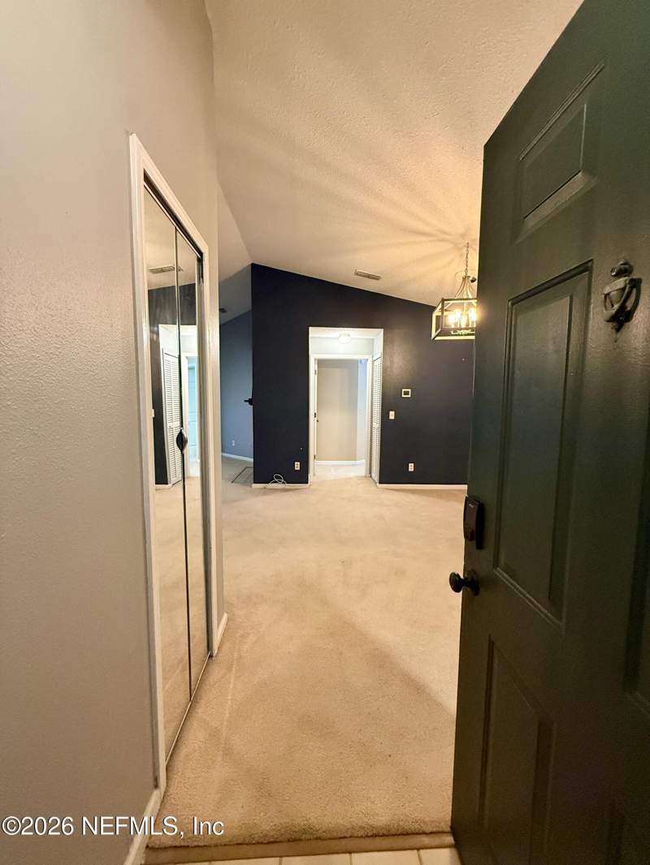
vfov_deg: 102.1
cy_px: 432
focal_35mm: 14
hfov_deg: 85.7
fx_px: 350
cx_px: 325
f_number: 2.2
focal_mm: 2.22
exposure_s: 1/60
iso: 500
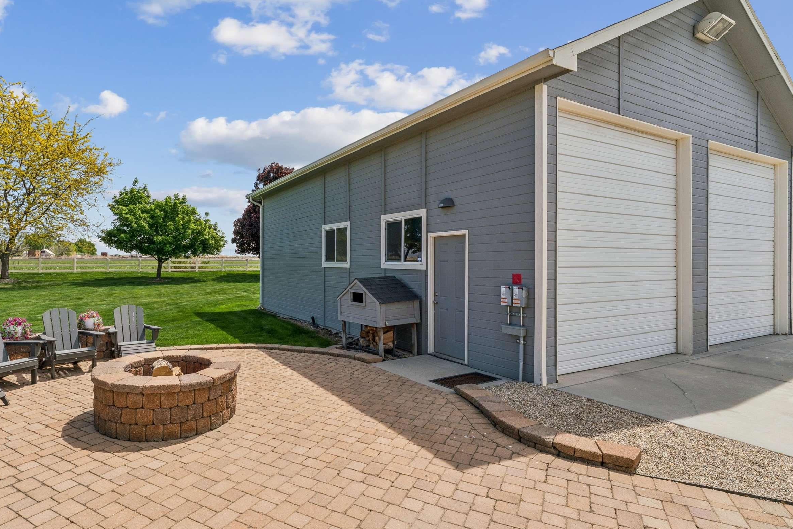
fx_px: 416
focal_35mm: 19
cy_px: 264
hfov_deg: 85.9
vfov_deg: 64.9
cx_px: 311
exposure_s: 1/250
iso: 400
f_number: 13
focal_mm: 14.7
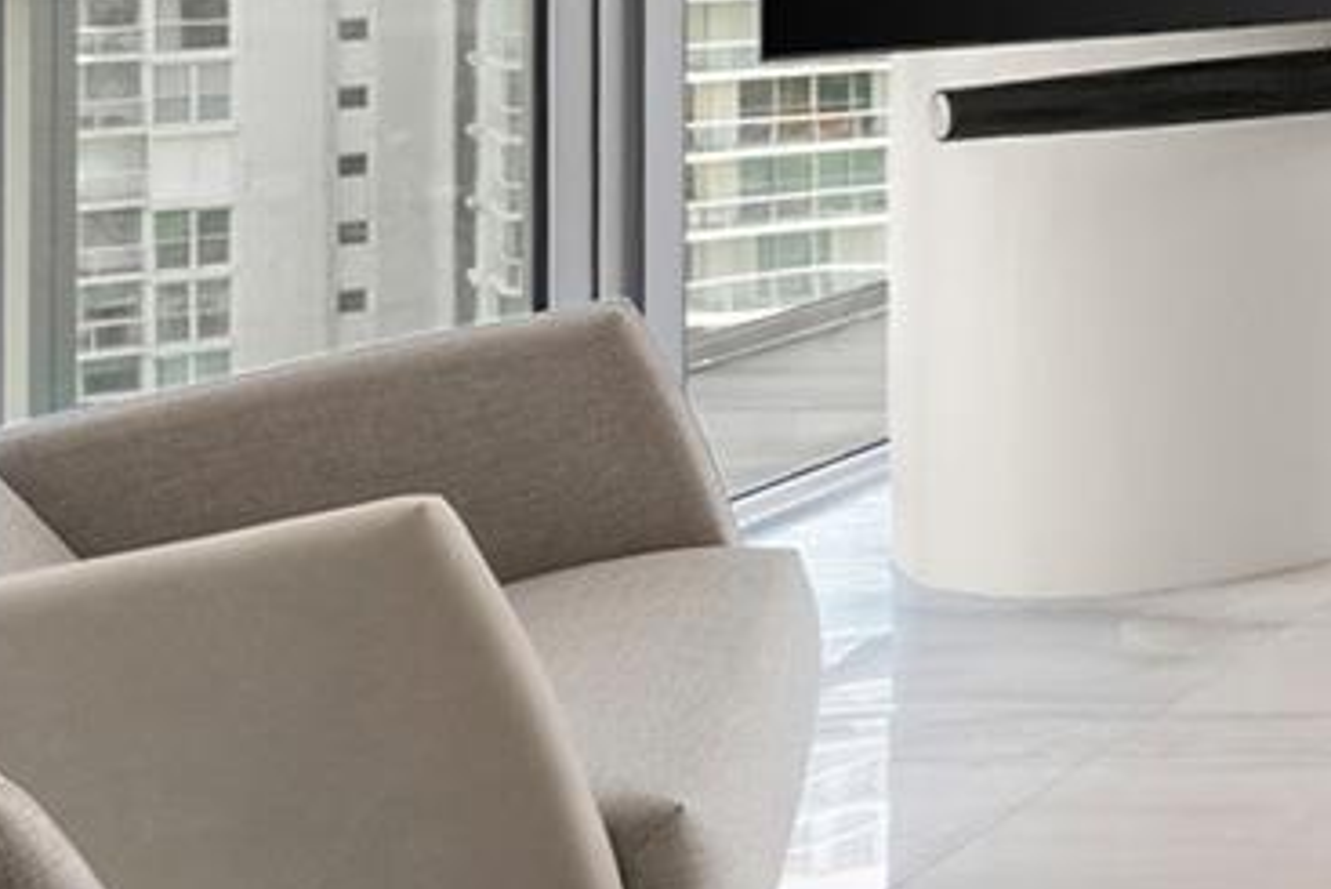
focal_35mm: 61
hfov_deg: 20.5
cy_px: -232
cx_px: 2502
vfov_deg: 20.5
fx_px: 2256
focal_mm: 14
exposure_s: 1/100
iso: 400
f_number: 8
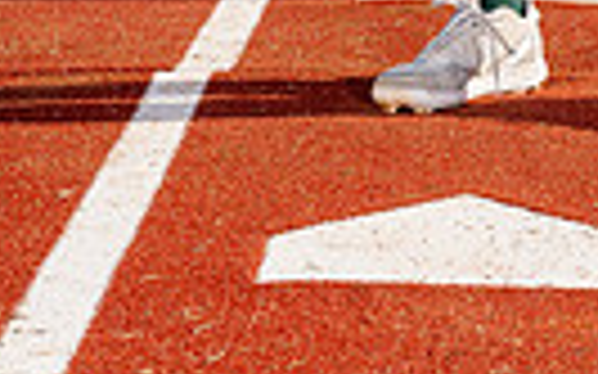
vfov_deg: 6.4
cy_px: -523
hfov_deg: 10.6
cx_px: 602
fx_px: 3193
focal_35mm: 196
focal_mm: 57
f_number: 7.1
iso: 100
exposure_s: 1/250
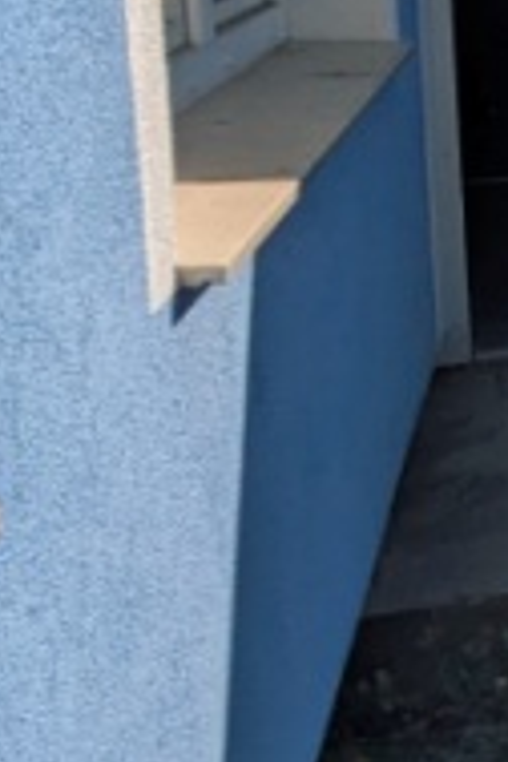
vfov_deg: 24.8
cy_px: 60
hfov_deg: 10.2
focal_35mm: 79
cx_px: 1659
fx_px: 1672
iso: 50
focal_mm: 1.83
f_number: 2.2
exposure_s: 1/5348
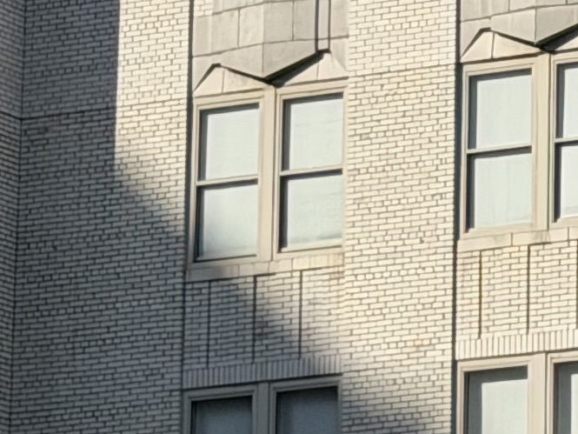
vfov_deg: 5.1
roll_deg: -0.4
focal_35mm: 291
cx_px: 800
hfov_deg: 6.7
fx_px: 4860
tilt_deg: +14.4
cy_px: 120
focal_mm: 6.76
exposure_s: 1/7874
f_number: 1.78
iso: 64
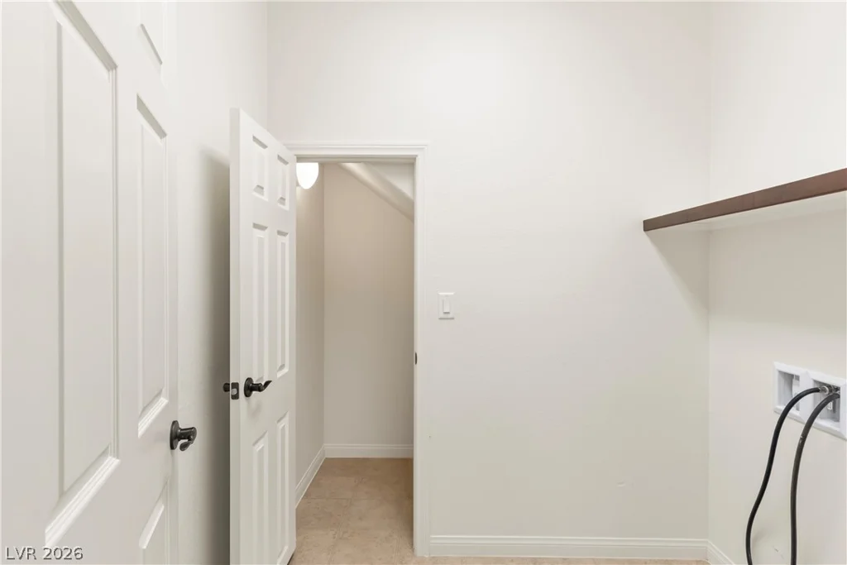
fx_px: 447
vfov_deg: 64.6
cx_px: 424
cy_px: 282
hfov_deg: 86.9
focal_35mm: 19
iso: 400
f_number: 8
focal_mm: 19
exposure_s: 1/2.5
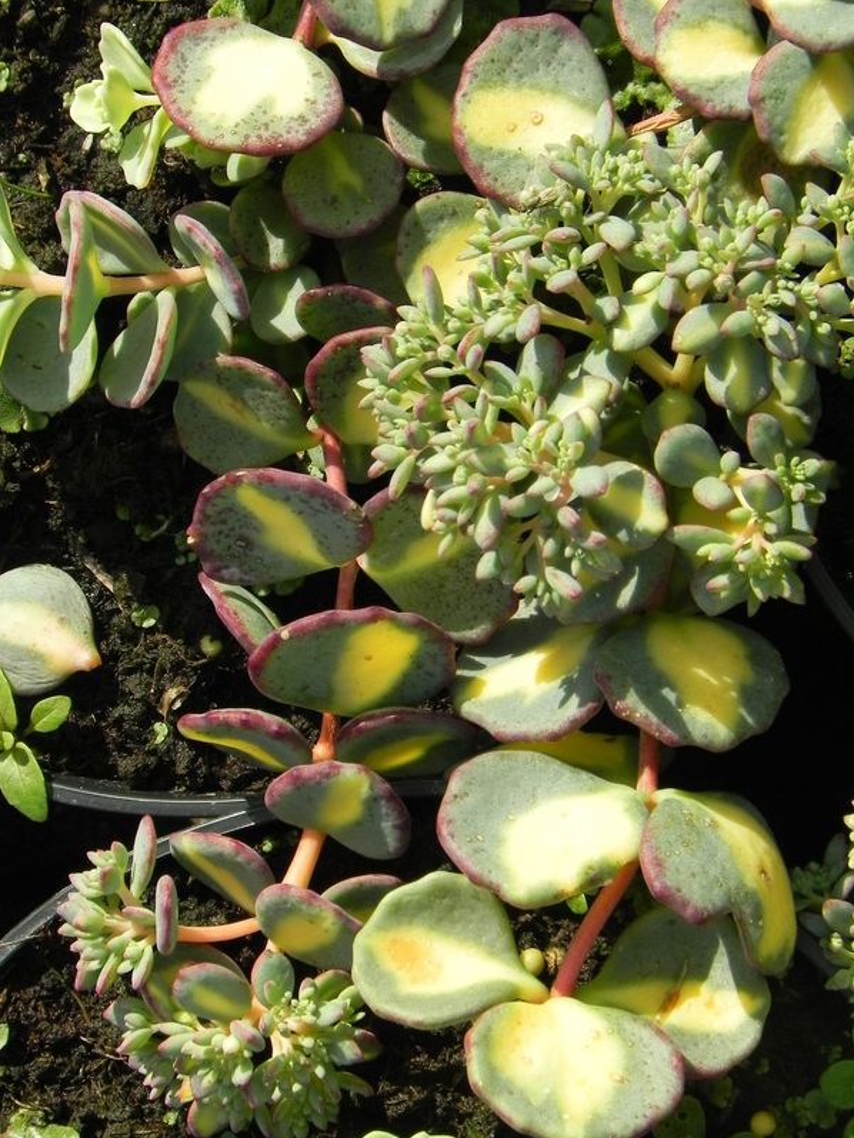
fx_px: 8156
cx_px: 427
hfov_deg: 6.0
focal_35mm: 248
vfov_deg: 8.0
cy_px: 570
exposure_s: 1/500
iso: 160
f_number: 6.3
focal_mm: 44
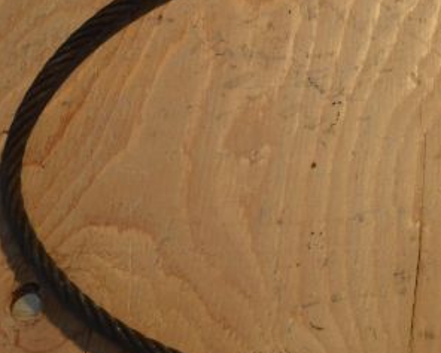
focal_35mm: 133
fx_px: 1736
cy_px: 84
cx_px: 672
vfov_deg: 11.6
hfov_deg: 13.6
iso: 400
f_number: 5.6
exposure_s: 1/125
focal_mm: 28
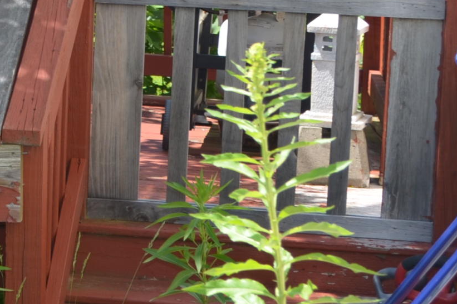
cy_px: -10
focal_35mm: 175
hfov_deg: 11.4
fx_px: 2221
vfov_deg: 7.8
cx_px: -181
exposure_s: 1/200
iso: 100
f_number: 5
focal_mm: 32
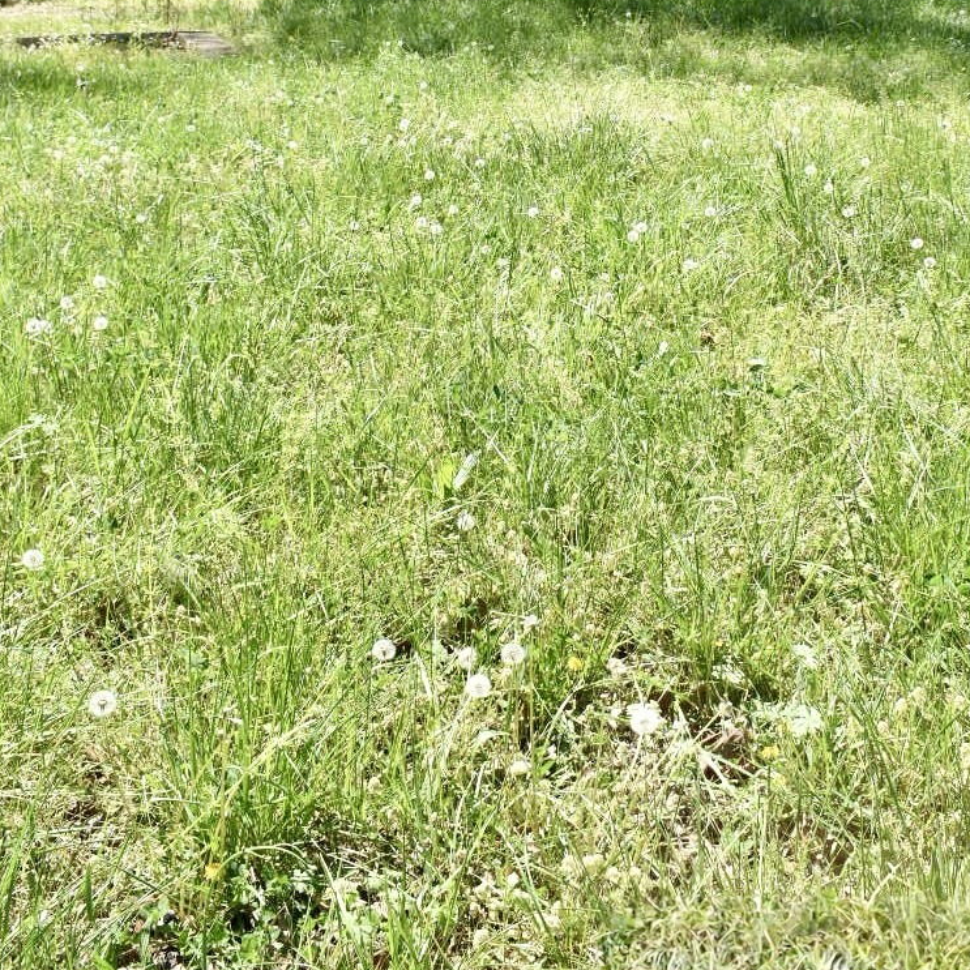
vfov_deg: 32.7
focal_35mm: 50
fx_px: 1585
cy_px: 140
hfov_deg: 33.9
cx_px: 571
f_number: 8
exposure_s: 1/250
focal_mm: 18
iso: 200
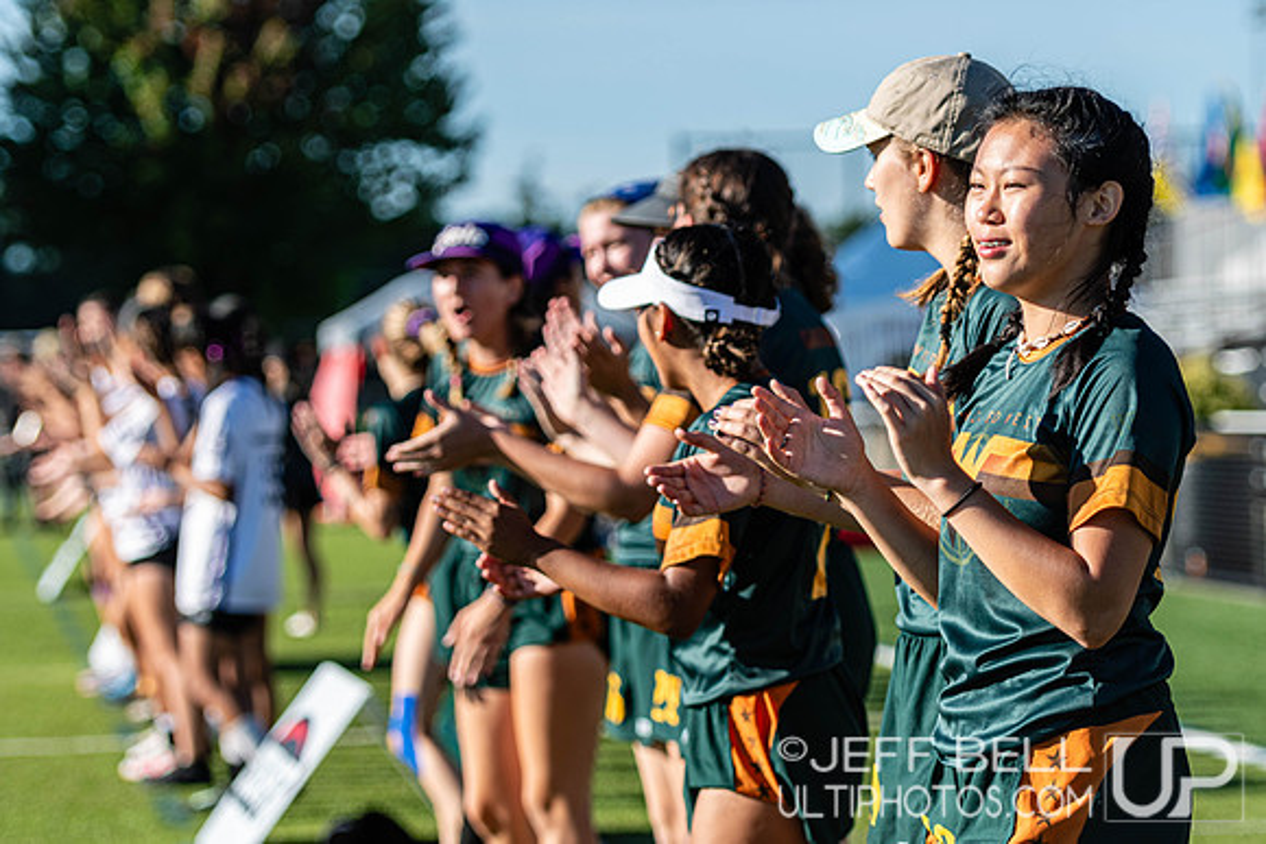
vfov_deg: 9.2
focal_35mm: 150
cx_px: 633
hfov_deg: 13.7
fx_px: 5276
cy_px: 422
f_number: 3.2
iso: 100
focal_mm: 100
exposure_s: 1/1250
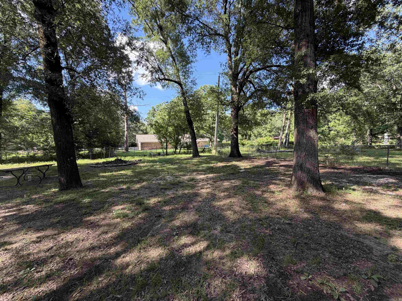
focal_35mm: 14
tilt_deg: -2.7
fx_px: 163
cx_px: 201
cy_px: 150
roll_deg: +1.1
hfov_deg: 102.1
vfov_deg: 85.7
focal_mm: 2.22
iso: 50
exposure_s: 1/157
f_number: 2.2
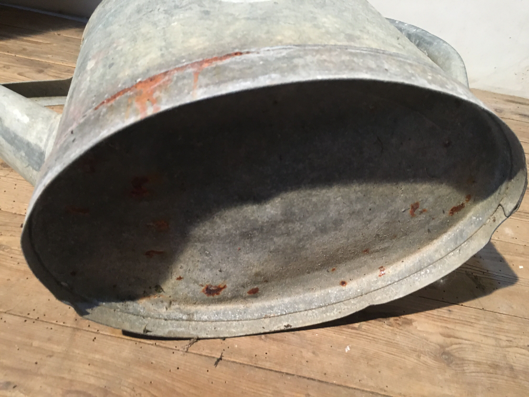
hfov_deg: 61.7
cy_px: 198
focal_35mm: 29
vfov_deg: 48.2
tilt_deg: -37.5
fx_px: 443
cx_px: 264
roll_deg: -9.4
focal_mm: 4.15
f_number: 2.2
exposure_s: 1/17
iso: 400
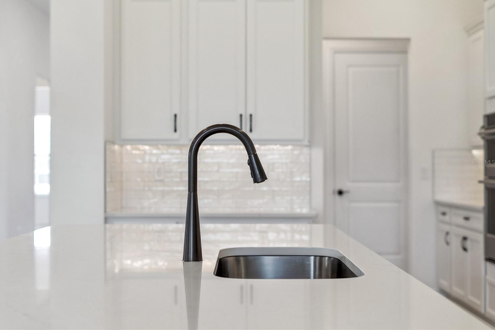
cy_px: 162
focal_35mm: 51
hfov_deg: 38.9
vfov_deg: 26.5
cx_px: 244
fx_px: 701
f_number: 2.8
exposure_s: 1/320
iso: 400
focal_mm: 50
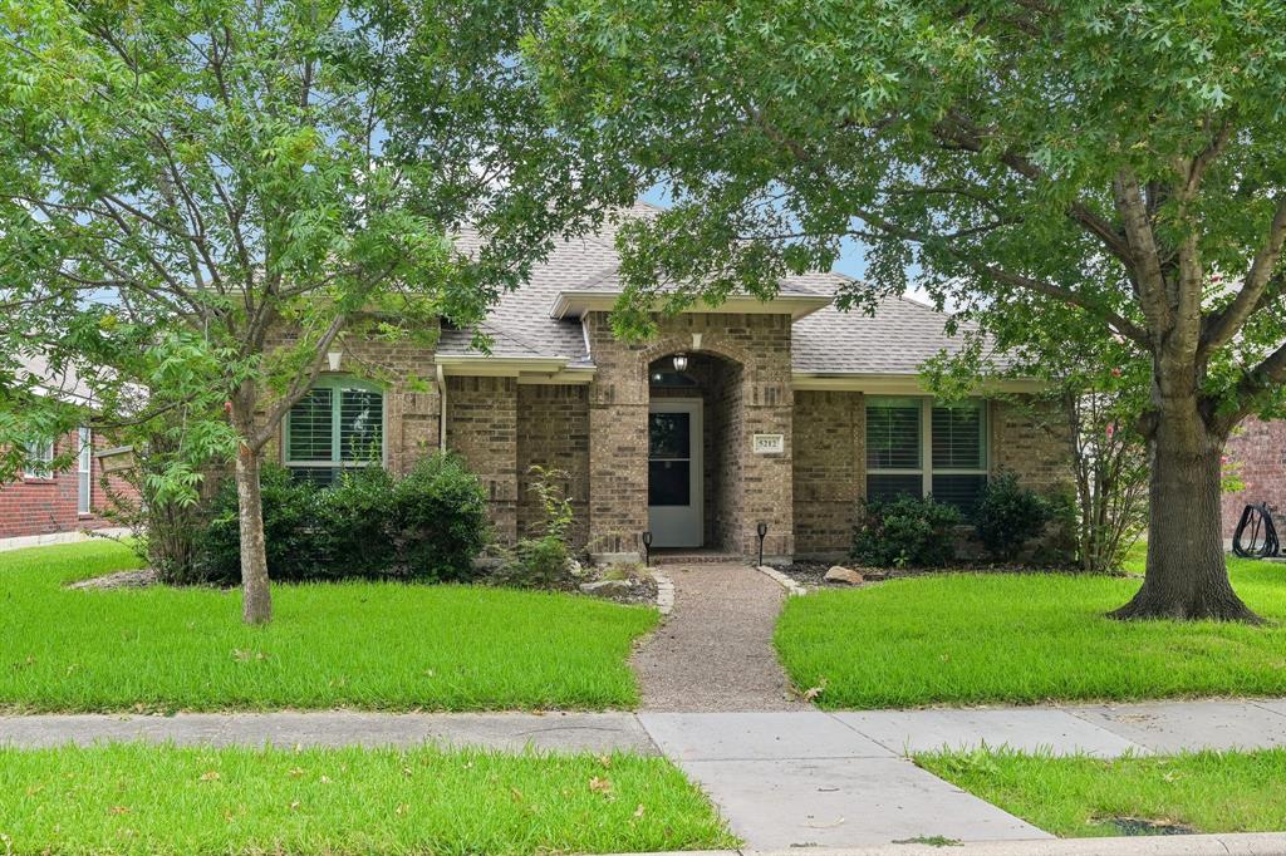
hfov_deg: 61.9
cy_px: 428
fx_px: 1071
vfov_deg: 43.6
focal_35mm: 30
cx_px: 643
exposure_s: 1/250
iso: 400
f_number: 8
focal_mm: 30
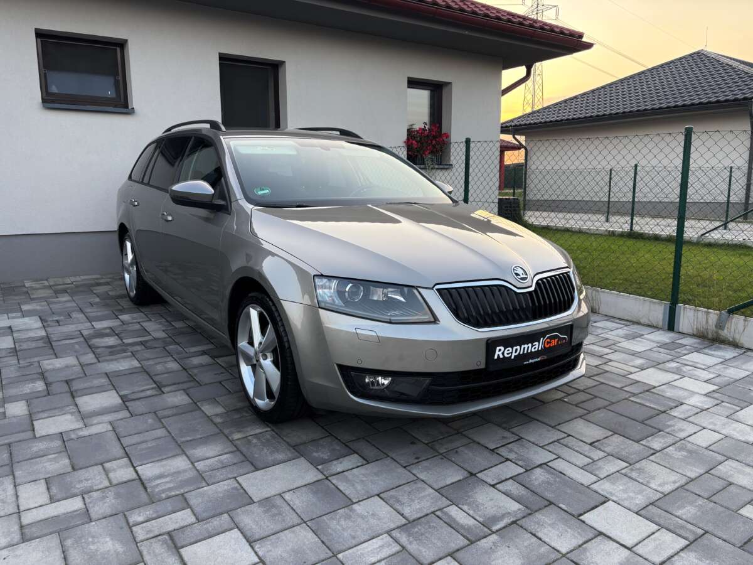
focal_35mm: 26
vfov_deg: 53.1
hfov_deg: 67.3
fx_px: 566
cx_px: 376
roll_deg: +0.1
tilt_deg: -9.3
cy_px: 282
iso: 40
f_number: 1.6
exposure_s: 1/121
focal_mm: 5.96
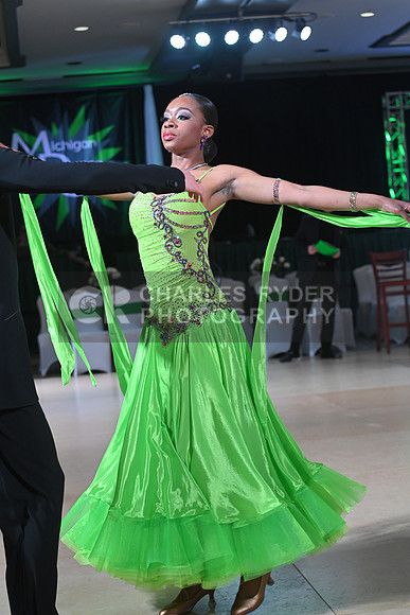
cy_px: 308
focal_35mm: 70
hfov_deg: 19.5
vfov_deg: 28.8
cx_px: 205
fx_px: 1195
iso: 1600
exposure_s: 1/400
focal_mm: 70
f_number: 5
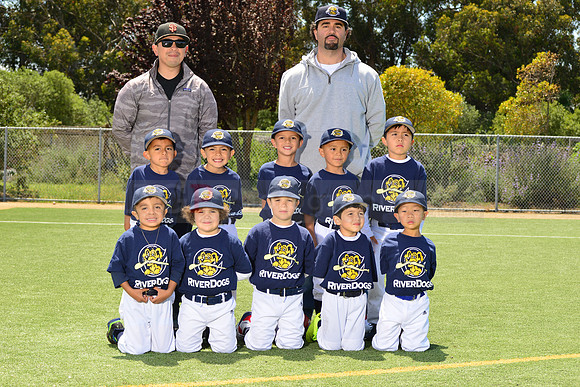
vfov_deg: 17.1
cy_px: 194
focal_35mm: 80
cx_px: 290
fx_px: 1289
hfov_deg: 25.4
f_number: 11
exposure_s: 1/250
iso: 250
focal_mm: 80
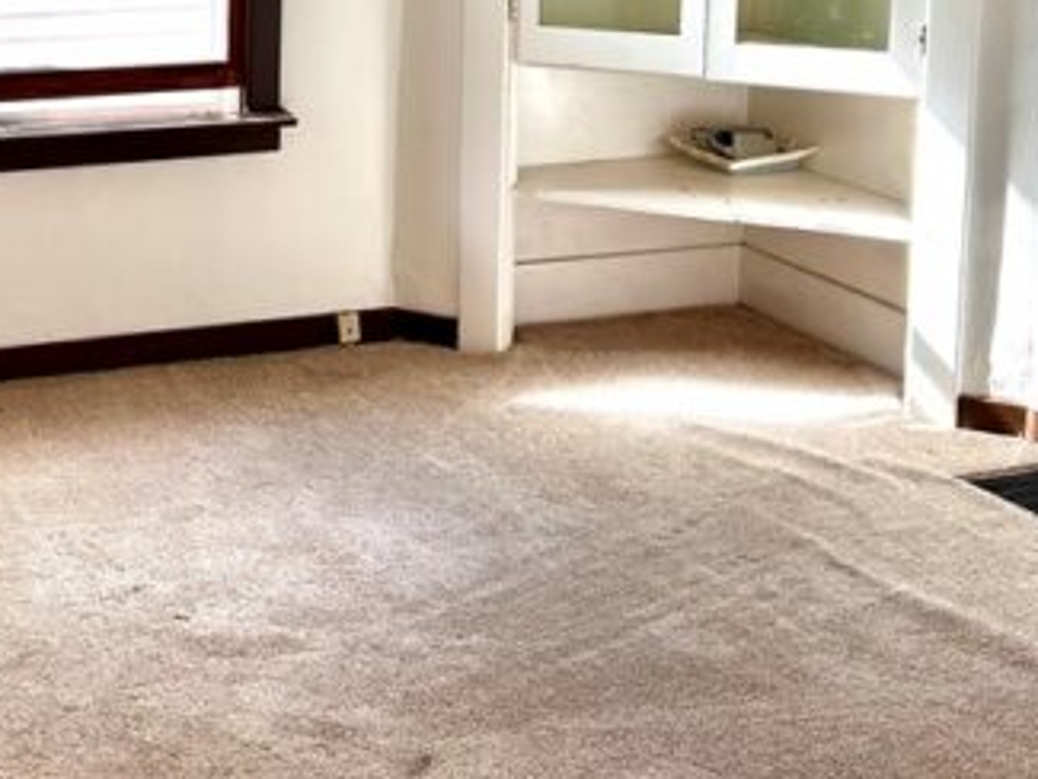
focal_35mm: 64
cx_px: 236
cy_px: -45
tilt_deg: -7.0
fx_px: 1920
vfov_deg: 21.9
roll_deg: -0.5
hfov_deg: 29.7
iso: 50
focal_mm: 5.7
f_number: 1.5
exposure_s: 1/166
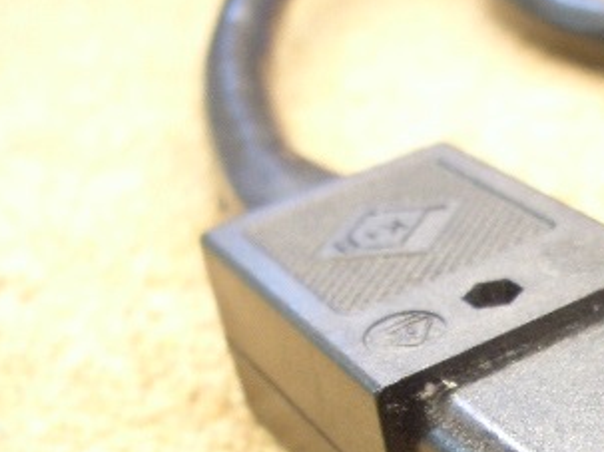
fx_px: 1291
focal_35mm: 74
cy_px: 438
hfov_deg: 25.4
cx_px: 568
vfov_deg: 19.4
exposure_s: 1/8
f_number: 2.6
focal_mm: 5.8
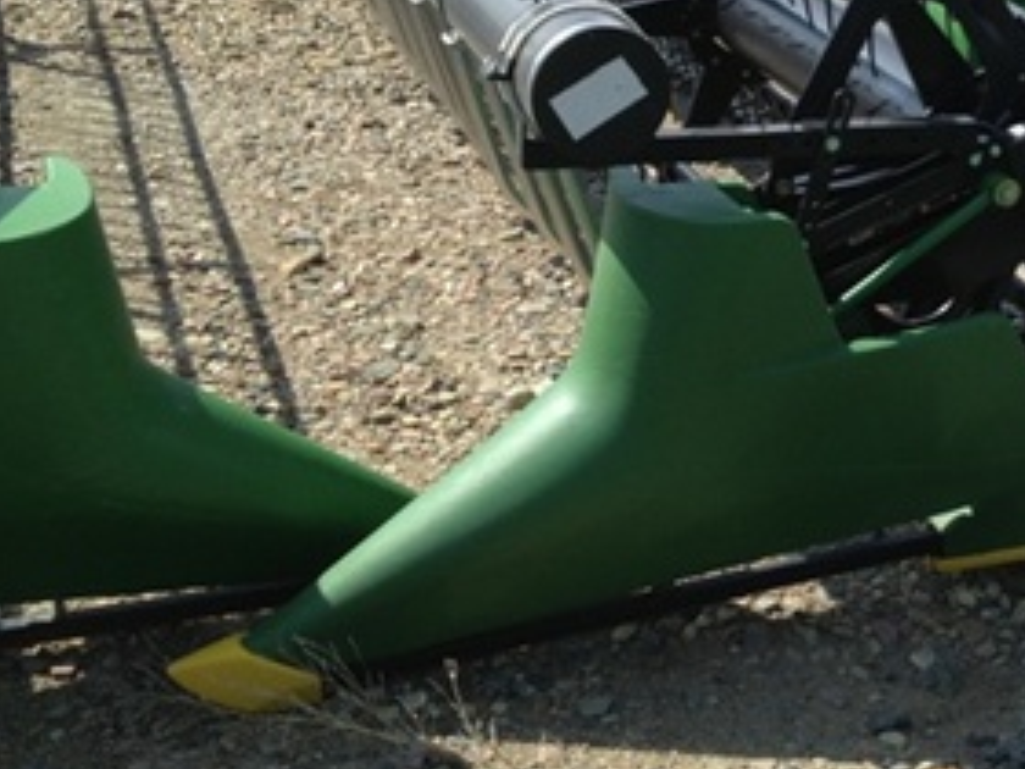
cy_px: 128
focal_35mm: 68
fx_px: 2014
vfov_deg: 21.3
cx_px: 981
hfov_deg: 27.2
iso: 50
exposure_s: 1/1175
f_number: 2.4
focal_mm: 4.28
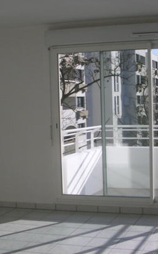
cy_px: 130
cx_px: 120
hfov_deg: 20.1
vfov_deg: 32.0
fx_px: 441
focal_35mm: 64
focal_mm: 5.8
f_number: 5.6
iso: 100
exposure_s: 1/377
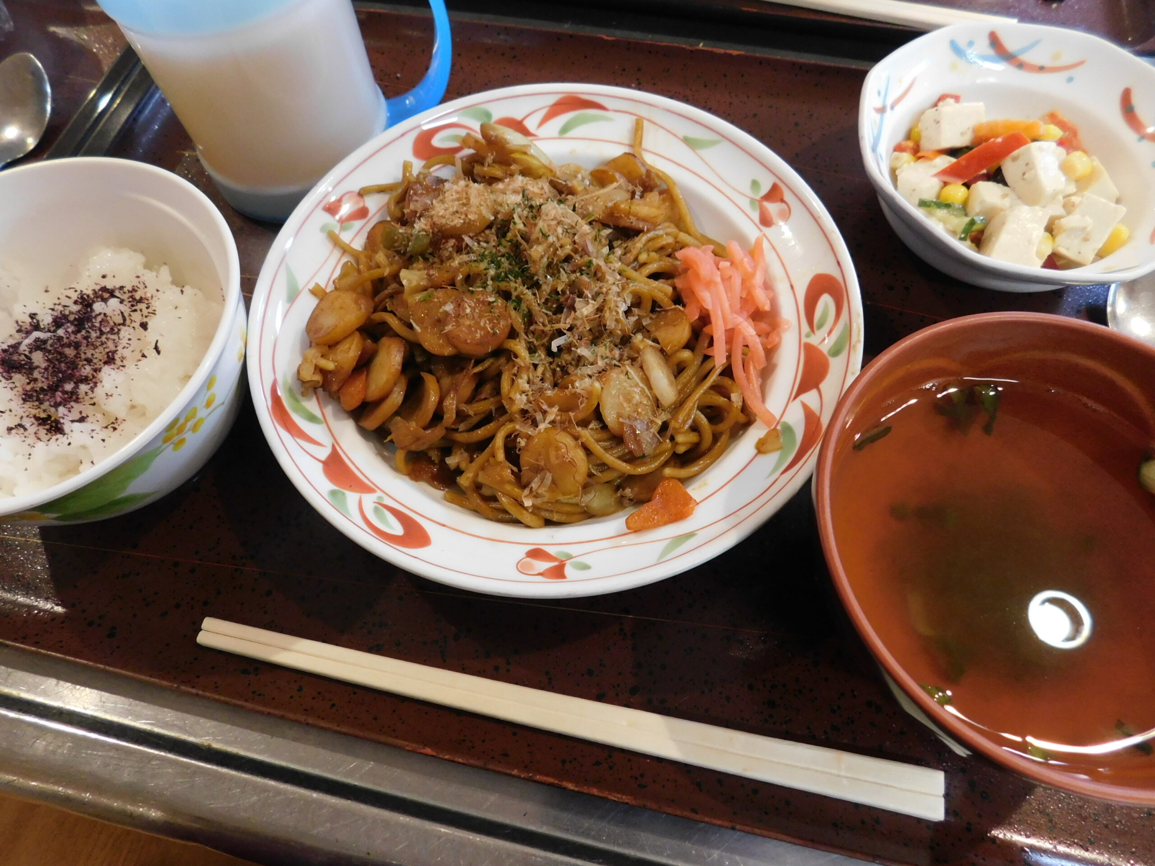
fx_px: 767
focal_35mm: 23
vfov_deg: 58.9
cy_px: 433
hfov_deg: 73.9
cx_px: 578
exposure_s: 1/30
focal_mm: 4
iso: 320
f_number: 3
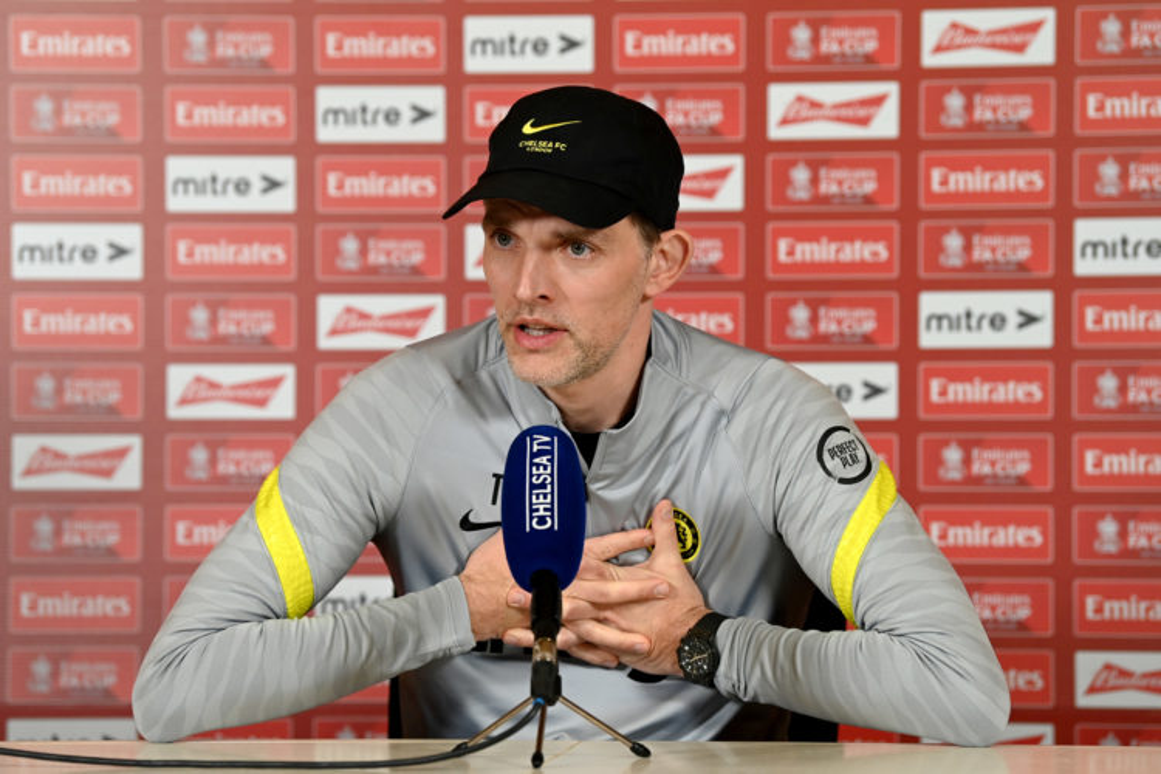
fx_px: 4353
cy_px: 387
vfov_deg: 10.2
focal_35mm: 135
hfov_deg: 15.2
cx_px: 580
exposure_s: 1/400
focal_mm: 135
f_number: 4
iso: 2500
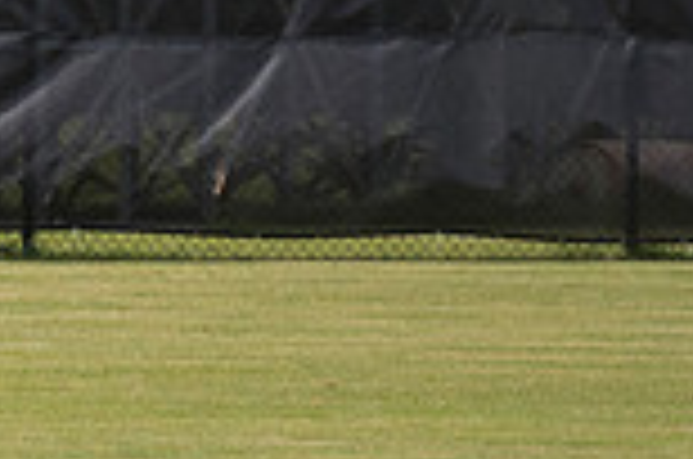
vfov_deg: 1.2
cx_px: -472
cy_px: 234
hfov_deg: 1.8
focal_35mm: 1130
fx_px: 21707
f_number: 5.6
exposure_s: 1/1600
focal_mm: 200
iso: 320
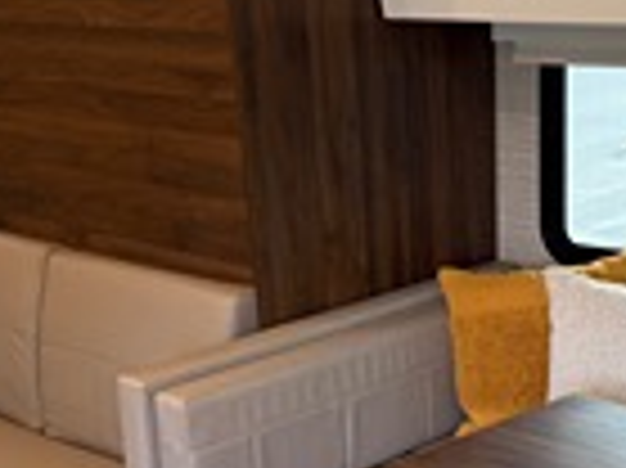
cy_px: 392
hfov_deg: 27.8
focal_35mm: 69
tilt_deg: -21.7
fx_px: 1247
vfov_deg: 21.0
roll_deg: -1.4
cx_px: 477
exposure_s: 1/121
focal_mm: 6.76
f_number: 1.78
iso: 125
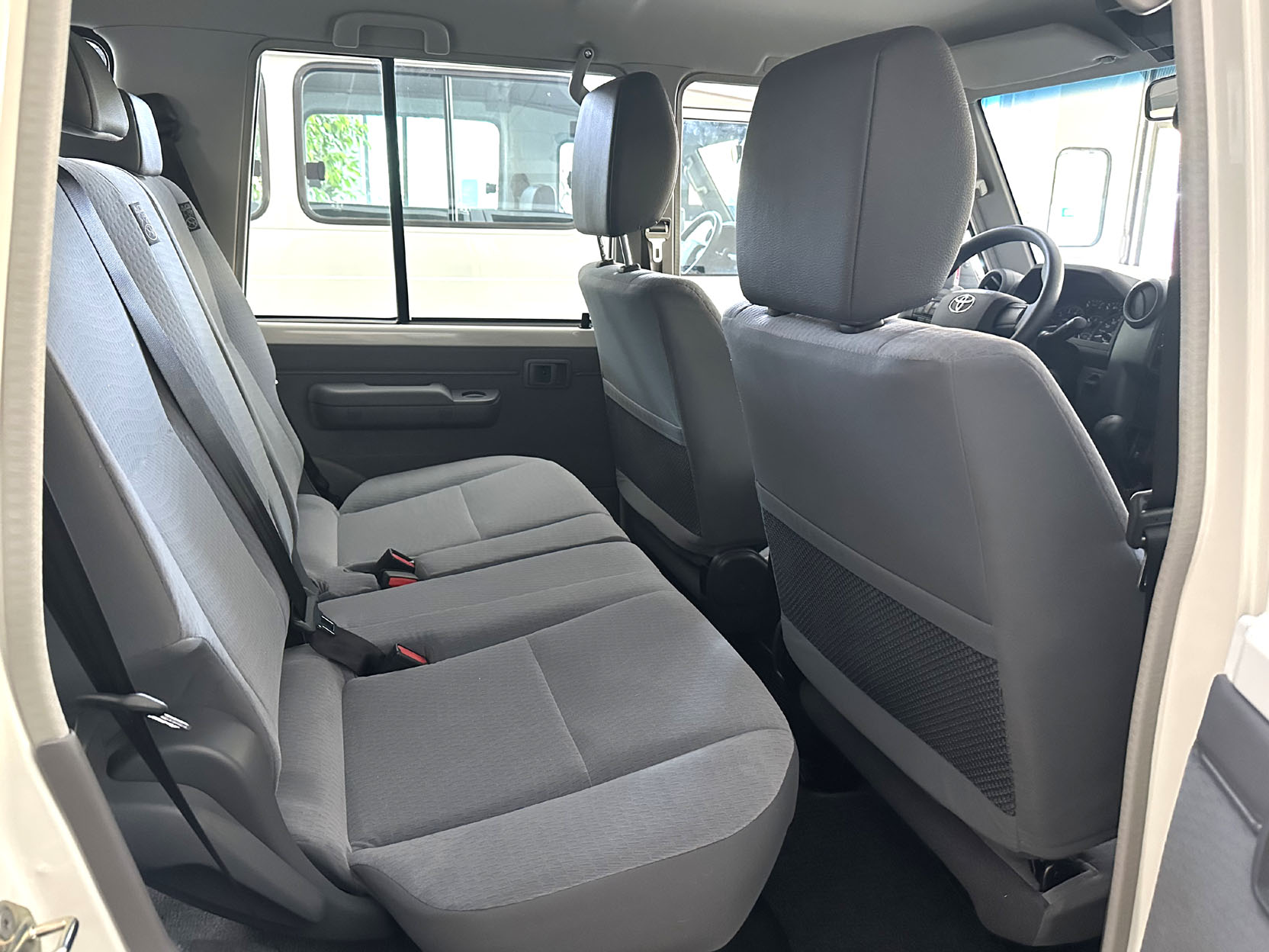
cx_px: 634
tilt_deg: -13.5
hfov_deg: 71.6
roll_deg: -0.9
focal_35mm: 24
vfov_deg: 56.8
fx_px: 880
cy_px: 476
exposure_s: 1/60
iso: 640
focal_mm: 6.86
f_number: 1.78
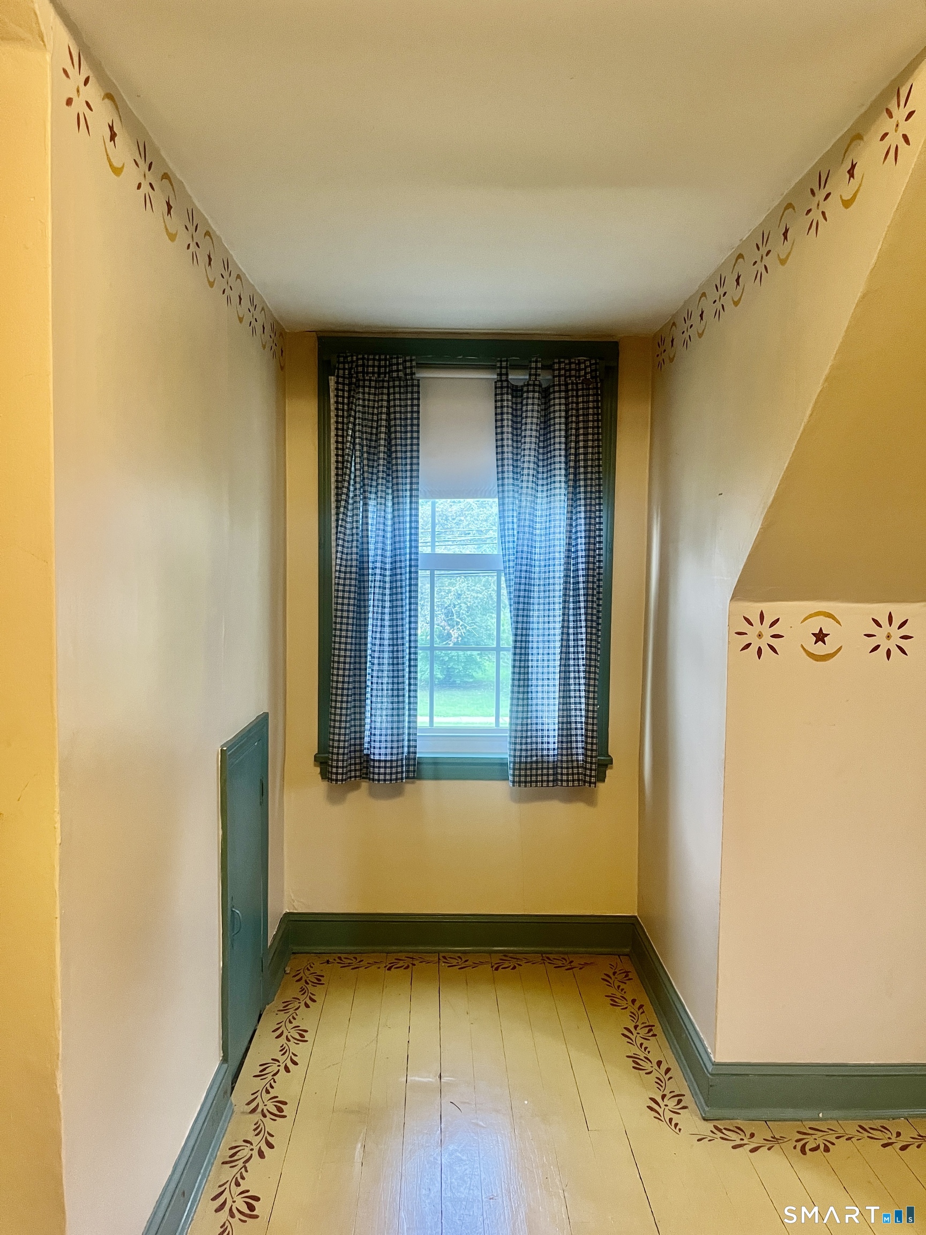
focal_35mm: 26
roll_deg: -0.6
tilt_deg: -4.0
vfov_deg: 67.3
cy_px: 618
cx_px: 463
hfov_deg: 53.1
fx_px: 927
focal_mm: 5.1
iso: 320
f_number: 1.6
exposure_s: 1/60
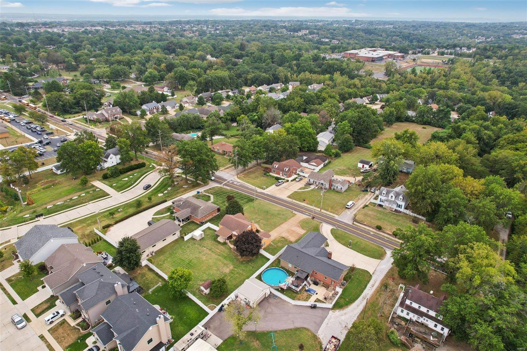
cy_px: 176
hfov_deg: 78.6
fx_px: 322
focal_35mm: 22
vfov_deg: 57.2
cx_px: 264
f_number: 2.8
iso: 100
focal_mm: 8.4
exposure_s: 1/500
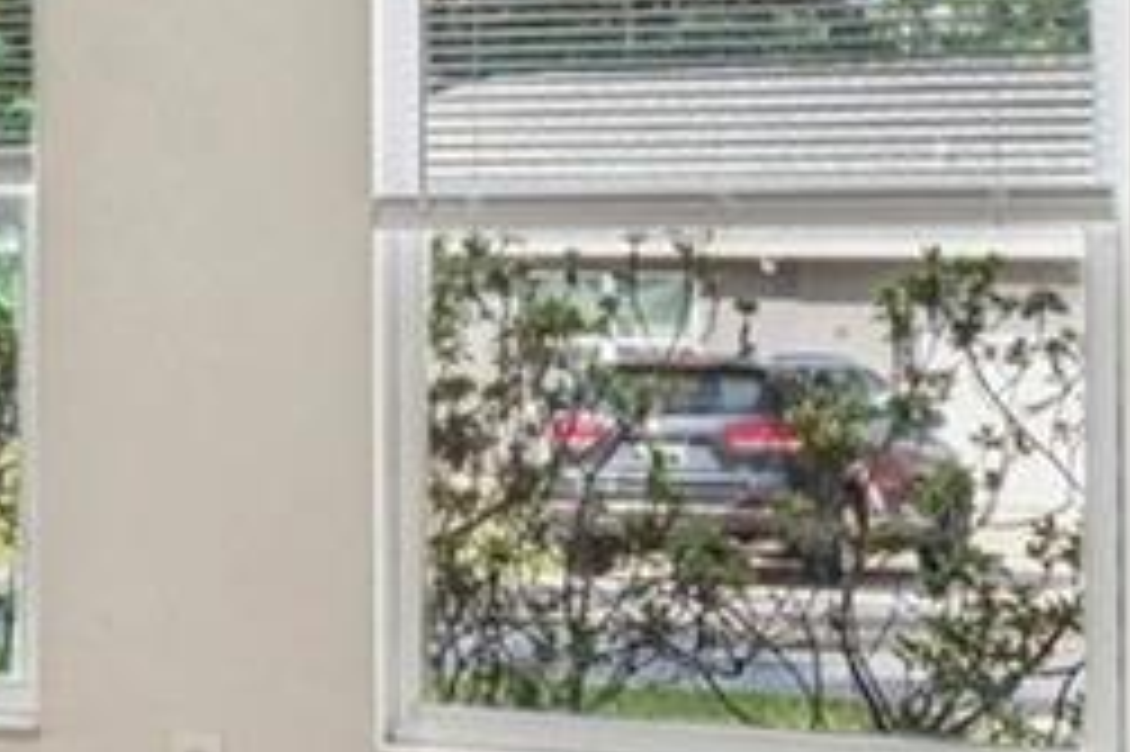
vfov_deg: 13.3
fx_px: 3199
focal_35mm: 102
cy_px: 104
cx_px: -1148
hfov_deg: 15.7
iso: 400
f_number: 8
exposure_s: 1/20
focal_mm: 16
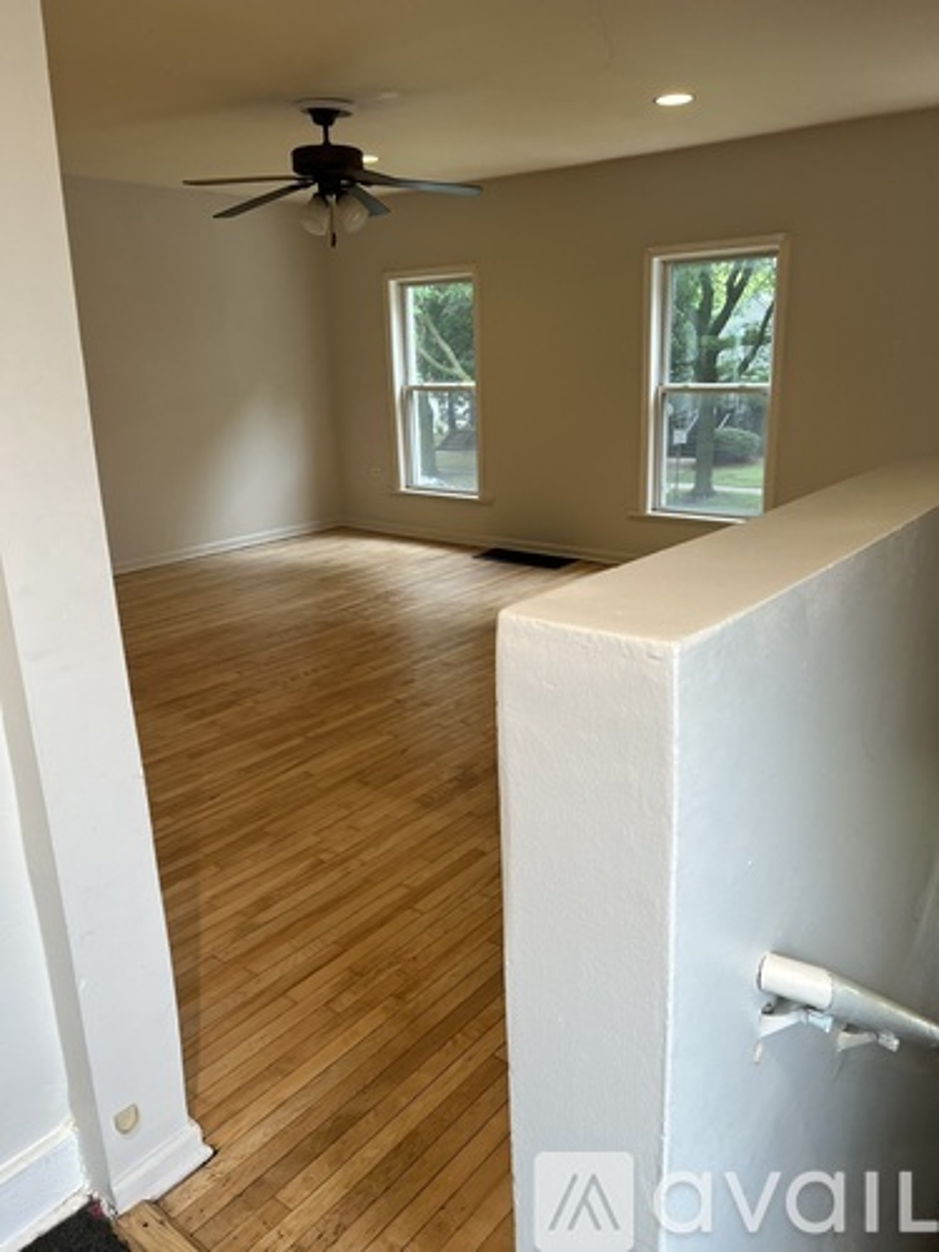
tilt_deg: -17.0
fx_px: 940
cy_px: 626
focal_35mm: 26
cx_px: 470
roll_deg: +2.0
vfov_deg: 67.3
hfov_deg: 53.1
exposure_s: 1/120
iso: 80
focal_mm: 5.1
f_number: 1.6
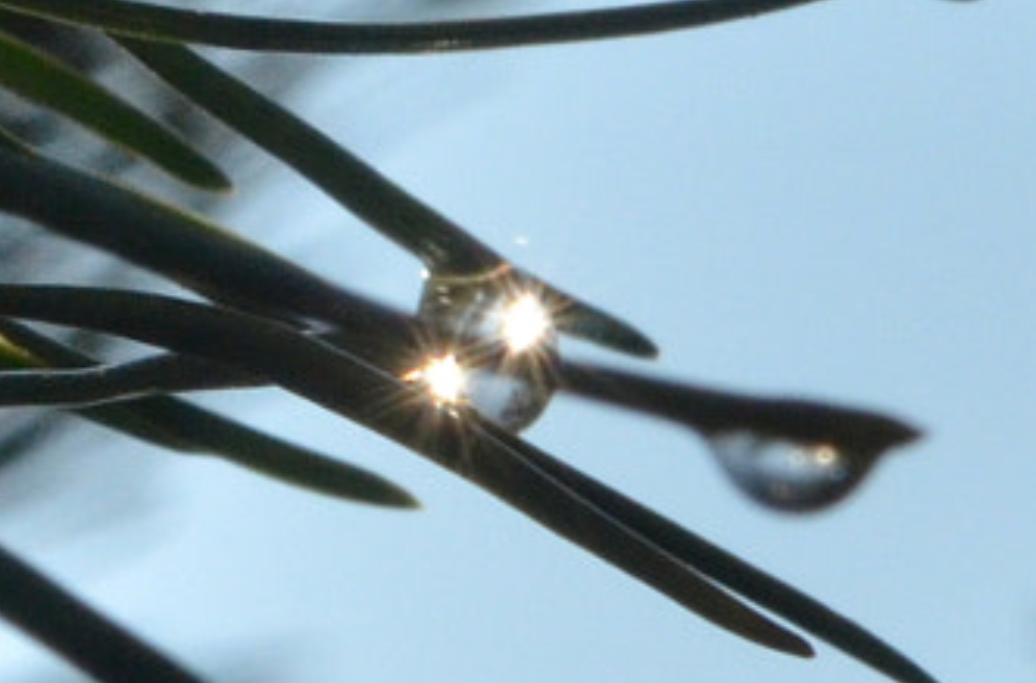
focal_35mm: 556
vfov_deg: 2.5
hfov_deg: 3.7
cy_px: 337
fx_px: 15947
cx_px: -818
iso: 1000
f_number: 18
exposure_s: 1/500
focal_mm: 60
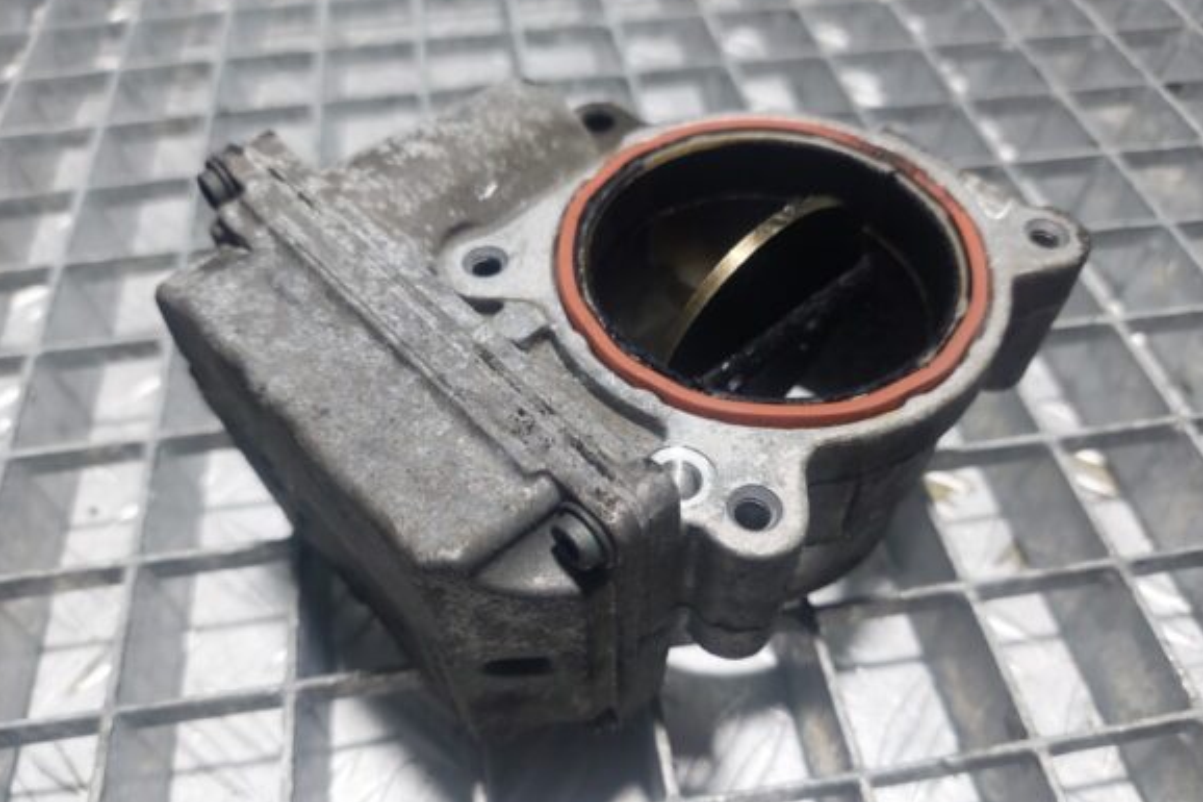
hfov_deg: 67.4
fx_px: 902
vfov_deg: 47.8
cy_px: 437
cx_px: 612
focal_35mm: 27
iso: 80
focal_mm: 5.23
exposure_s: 1/100
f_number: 1.8
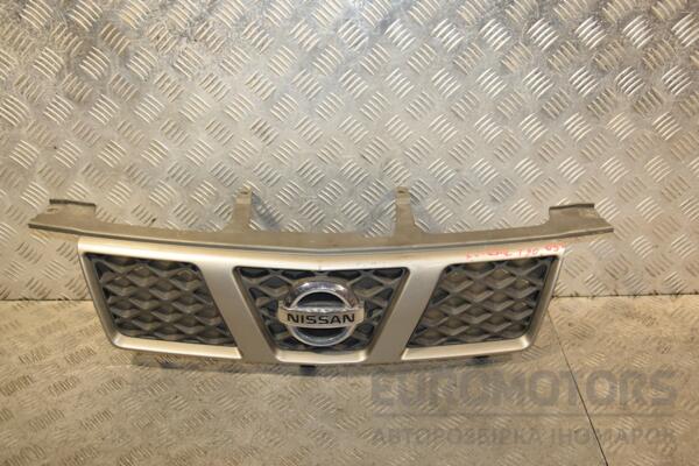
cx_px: 350
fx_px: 728
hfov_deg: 51.3
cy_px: 233
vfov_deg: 35.5
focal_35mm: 38
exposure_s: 1/200
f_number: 5
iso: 800
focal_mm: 25
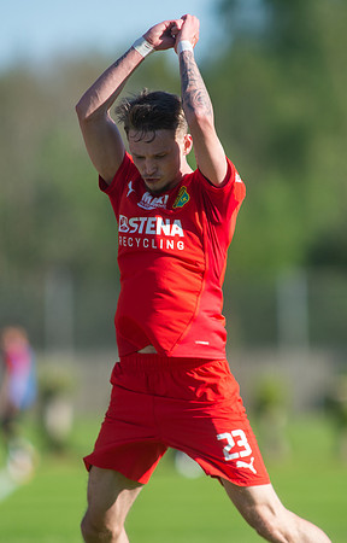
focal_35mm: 638
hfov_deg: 2.1
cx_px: 182
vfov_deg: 3.3
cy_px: 272
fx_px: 9492
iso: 280
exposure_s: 1/1600
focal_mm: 420
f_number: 4
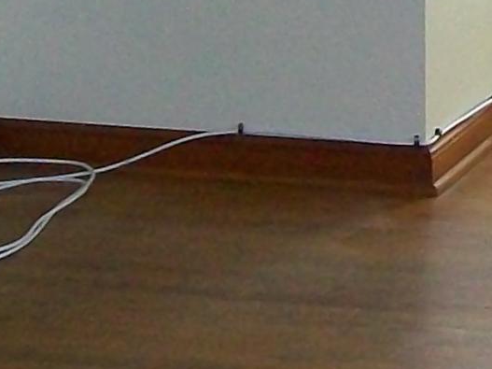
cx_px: 675
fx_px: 2913
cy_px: -182
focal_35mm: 205
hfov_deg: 9.5
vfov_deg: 7.1
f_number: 2.7
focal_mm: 6
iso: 160
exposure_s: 1/125
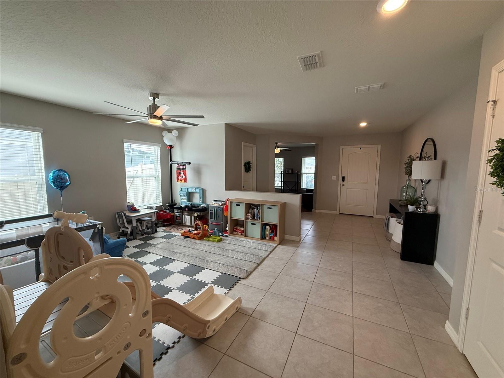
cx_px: 252
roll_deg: -0.2
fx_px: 204
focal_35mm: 14
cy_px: 189
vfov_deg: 85.7
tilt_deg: -5.3
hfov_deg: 102.1
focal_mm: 2.22
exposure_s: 1/120
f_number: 2.2
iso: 200
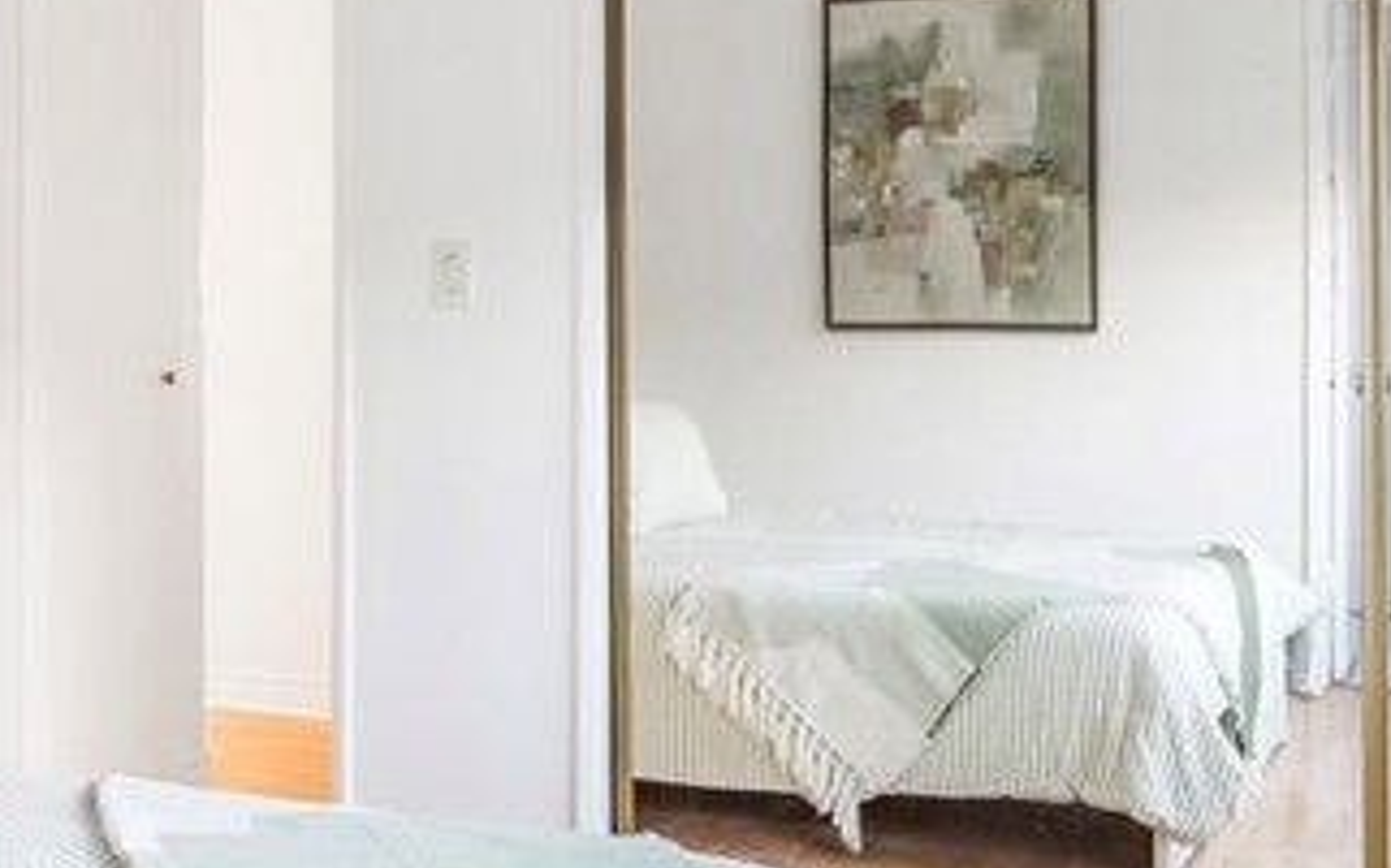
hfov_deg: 36.4
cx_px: 436
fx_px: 2084
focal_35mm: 55
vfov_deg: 23.5
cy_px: 443
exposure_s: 1/15
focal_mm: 17
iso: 400
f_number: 7.1
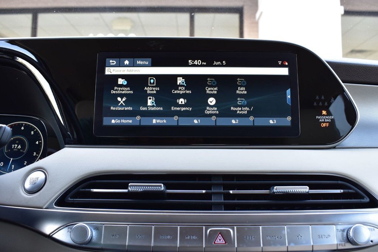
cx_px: 189
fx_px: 346
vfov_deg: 39.9
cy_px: 126
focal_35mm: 33
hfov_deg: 57.2
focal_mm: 22
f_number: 7.1
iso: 400
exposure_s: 1/30
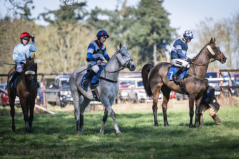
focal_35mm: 420
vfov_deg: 3.3
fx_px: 2787
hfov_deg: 4.9
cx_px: 120
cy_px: 80
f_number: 4
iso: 200
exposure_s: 1/2000
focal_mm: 280
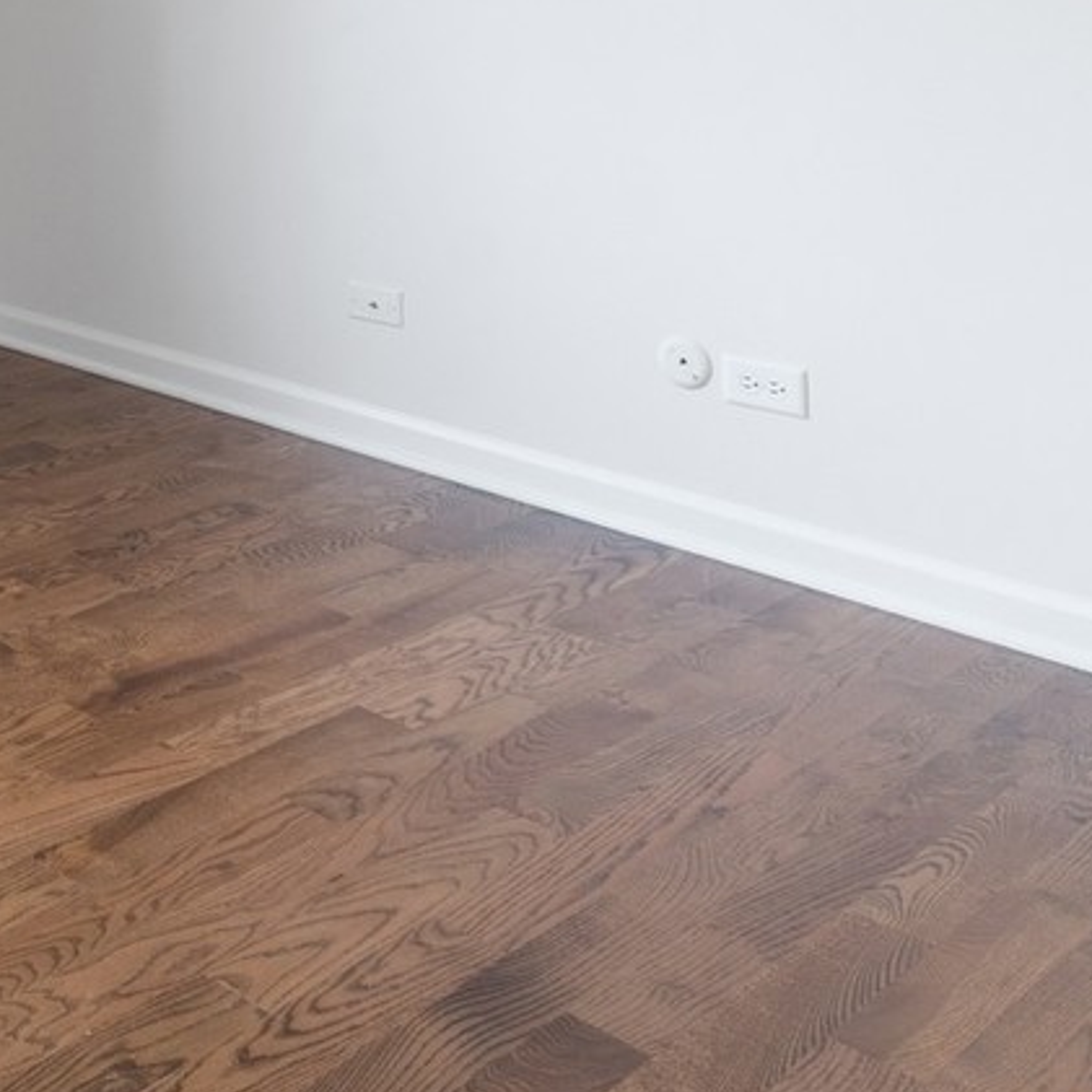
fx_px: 1749
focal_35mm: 49
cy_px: -189
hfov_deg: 28.6
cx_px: -316
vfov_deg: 30.1
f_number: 9
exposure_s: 1
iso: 200
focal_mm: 10
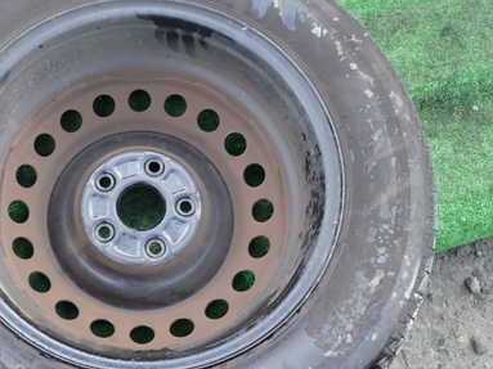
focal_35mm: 47
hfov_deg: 39.6
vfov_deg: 30.8
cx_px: 139
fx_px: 669
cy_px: 206
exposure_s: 1/100
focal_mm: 5.4
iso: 100
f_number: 2.3
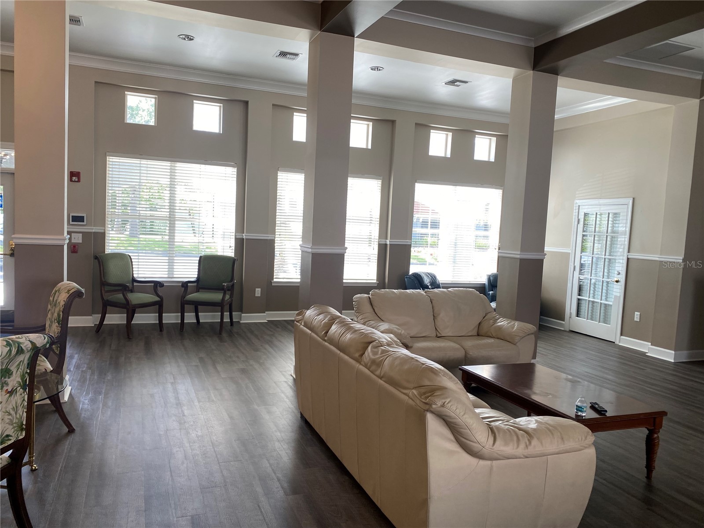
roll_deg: -3.0
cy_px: 264
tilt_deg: -3.8
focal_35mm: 26
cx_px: 352
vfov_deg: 53.1
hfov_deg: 67.3
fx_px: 529
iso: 40
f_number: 1.8
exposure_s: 1/120
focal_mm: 4.25
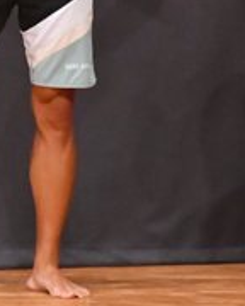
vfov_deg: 1.8
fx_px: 9889
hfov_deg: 1.4
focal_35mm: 1091
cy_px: -56
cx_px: -370
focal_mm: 180
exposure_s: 1/400
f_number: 5.6
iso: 10000
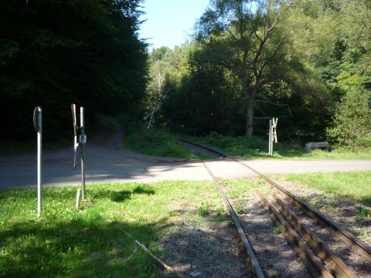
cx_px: 186
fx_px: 343
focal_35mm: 32
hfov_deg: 56.8
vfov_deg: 44.2
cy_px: 139
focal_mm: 5.2
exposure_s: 1/160
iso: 100
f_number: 4
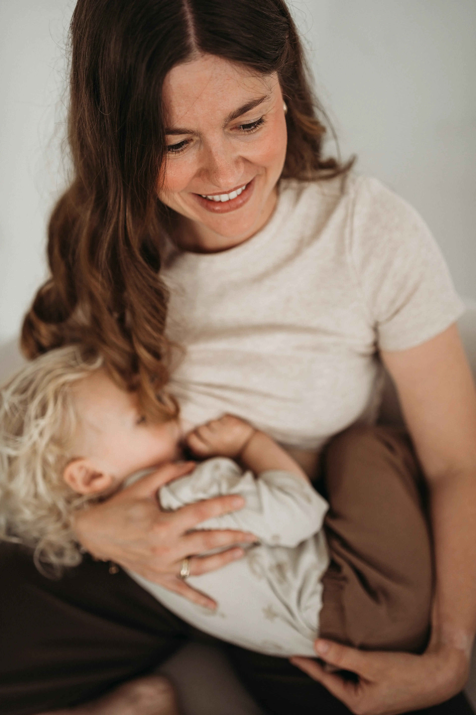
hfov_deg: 27.0
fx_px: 992
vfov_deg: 39.6
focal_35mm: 50
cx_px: 238
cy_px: 358
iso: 400
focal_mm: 50
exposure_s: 1/400
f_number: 1.8
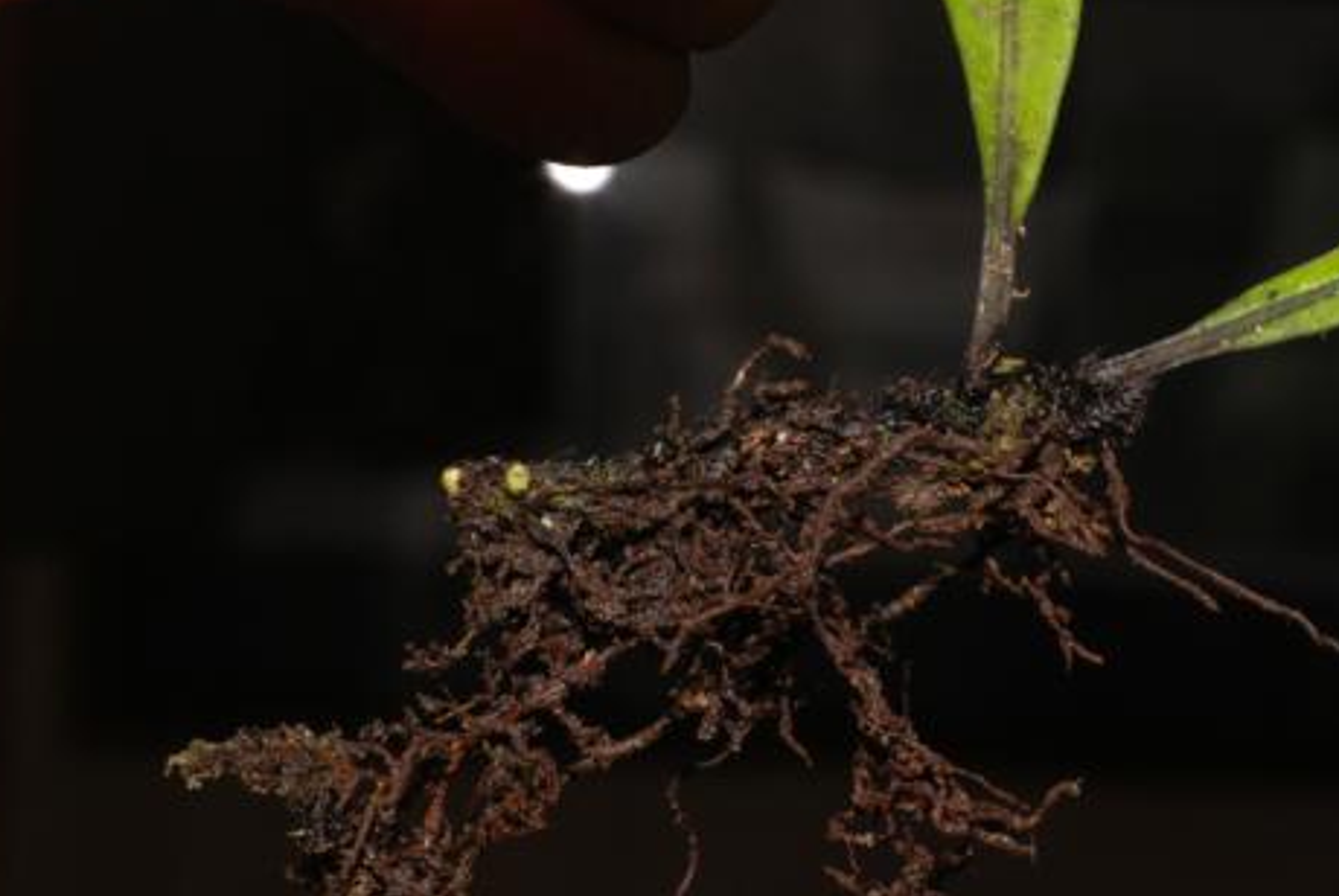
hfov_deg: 14.9
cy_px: 463
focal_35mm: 137
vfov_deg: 10.0
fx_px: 5102
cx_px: 786
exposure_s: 1/60
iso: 200
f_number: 22
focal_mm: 70
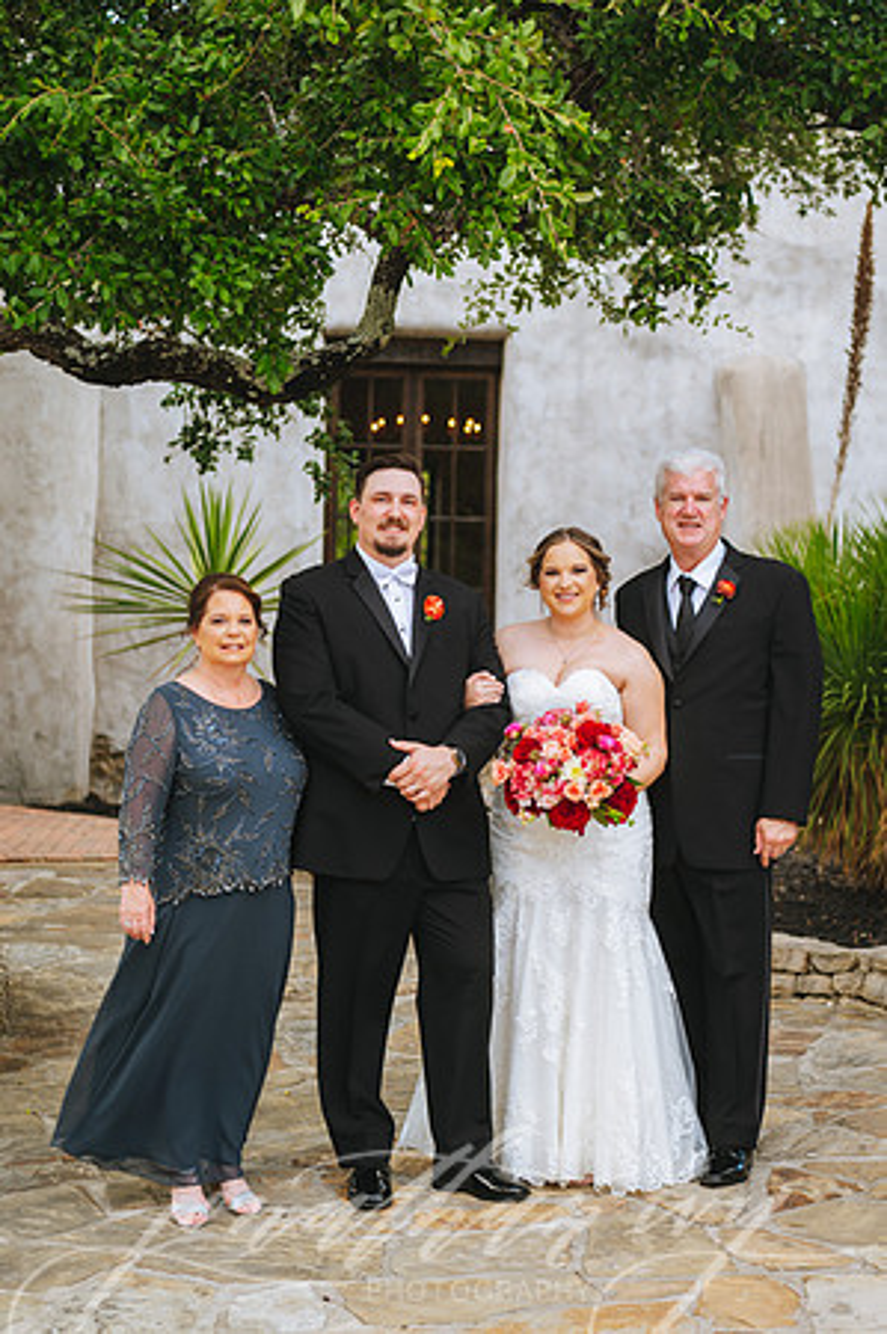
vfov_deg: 28.9
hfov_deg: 19.4
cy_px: 667
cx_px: 444
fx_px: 2593
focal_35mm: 70
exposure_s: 1/160
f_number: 3.5
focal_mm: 70
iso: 125
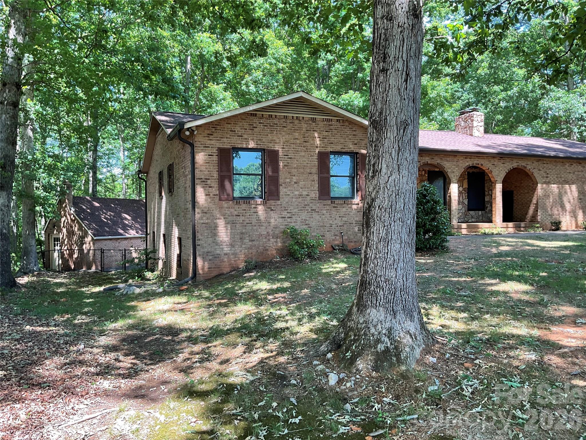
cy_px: 220
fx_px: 491
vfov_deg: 48.2
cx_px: 293
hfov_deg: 61.7
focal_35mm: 29
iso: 25
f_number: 1.8
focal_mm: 3
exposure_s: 1/120
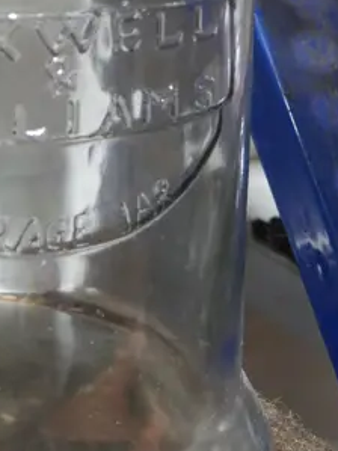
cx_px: -62
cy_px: -81
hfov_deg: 11.2
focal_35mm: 130
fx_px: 1694
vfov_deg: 14.7
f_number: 4.1
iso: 640
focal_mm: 19
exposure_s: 1/60
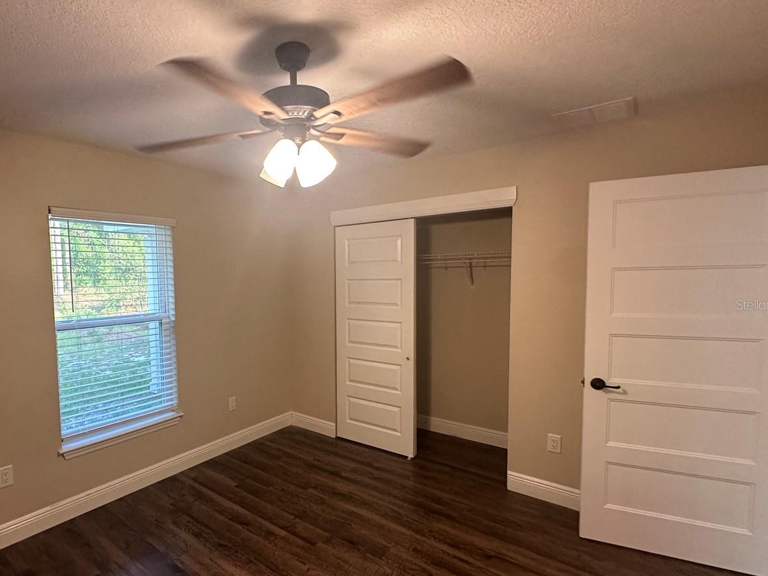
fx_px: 421
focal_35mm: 19
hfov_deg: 82.6
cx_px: 276
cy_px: 304
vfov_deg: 68.6
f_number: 2.2
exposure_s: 1/60
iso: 200
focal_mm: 2.22
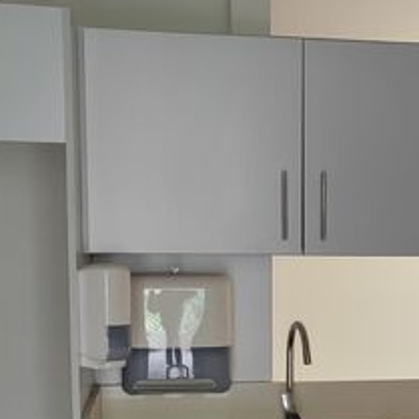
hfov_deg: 21.2
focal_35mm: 80
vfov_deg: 21.3
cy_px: 360
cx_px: 383
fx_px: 1096
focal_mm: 5.52
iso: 2500
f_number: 1.9
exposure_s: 1/100
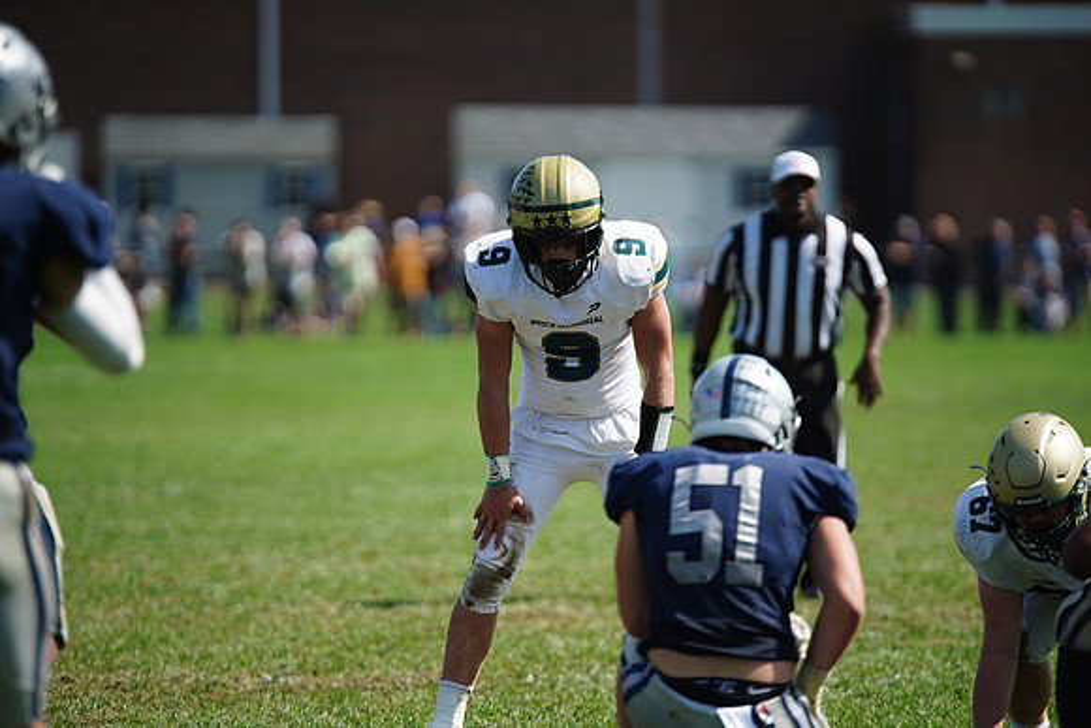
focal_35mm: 300
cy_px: 364
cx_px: 546
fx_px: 9093
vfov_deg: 4.6
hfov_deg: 6.9
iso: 400
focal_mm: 300
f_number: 2.8
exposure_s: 1/4000
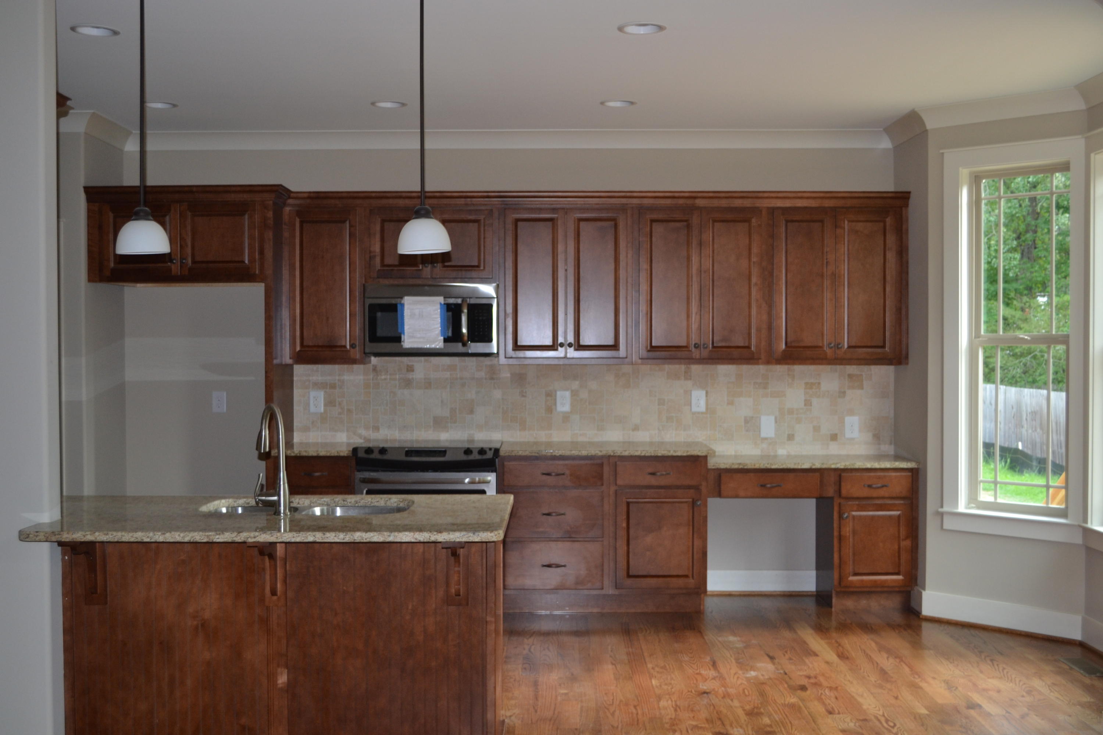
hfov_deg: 49.6
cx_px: 552
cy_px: 368
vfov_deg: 34.2
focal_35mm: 39
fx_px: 1195
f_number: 4.2
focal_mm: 26
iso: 400
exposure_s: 1/60
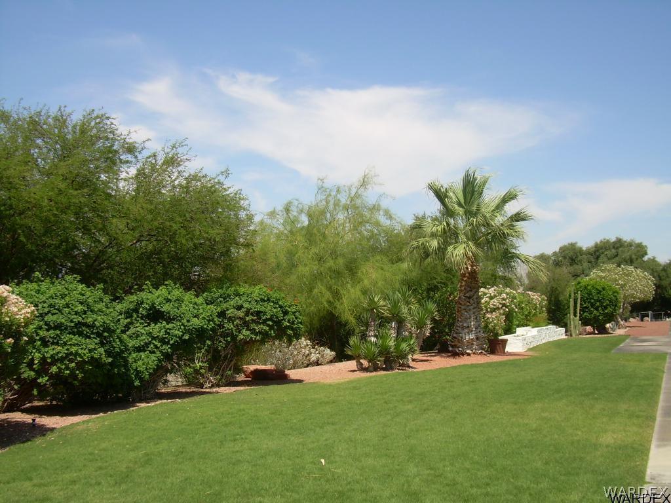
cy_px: 252
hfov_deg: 49.0
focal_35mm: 38
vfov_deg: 37.7
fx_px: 737
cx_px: 336
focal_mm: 6.3
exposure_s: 1/458
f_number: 4.6
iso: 50
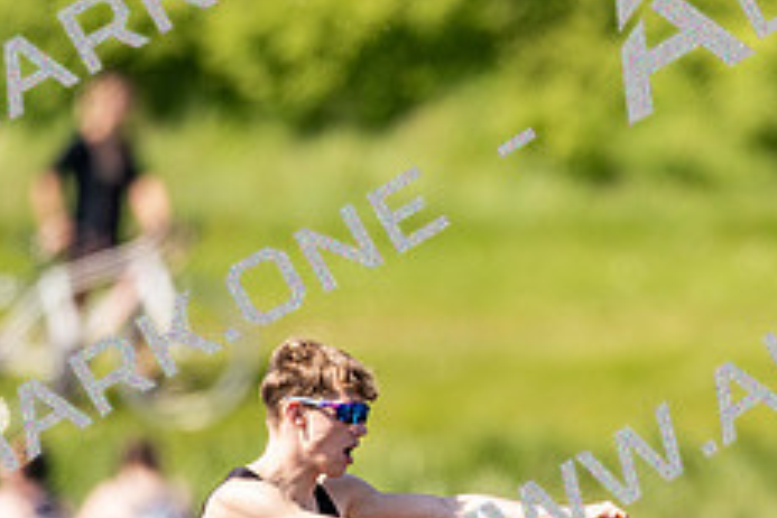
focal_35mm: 1510
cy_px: 617
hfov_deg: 1.4
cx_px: 801
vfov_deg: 0.9
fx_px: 32588
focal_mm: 600
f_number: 4
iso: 320
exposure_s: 1/2500
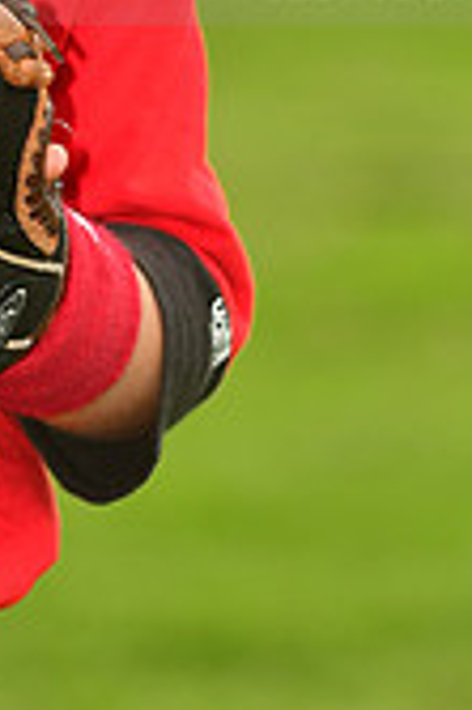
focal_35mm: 809
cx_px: -296
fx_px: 15937
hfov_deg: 1.7
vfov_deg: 2.6
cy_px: -111
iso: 200
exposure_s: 1/500
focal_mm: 155
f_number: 5
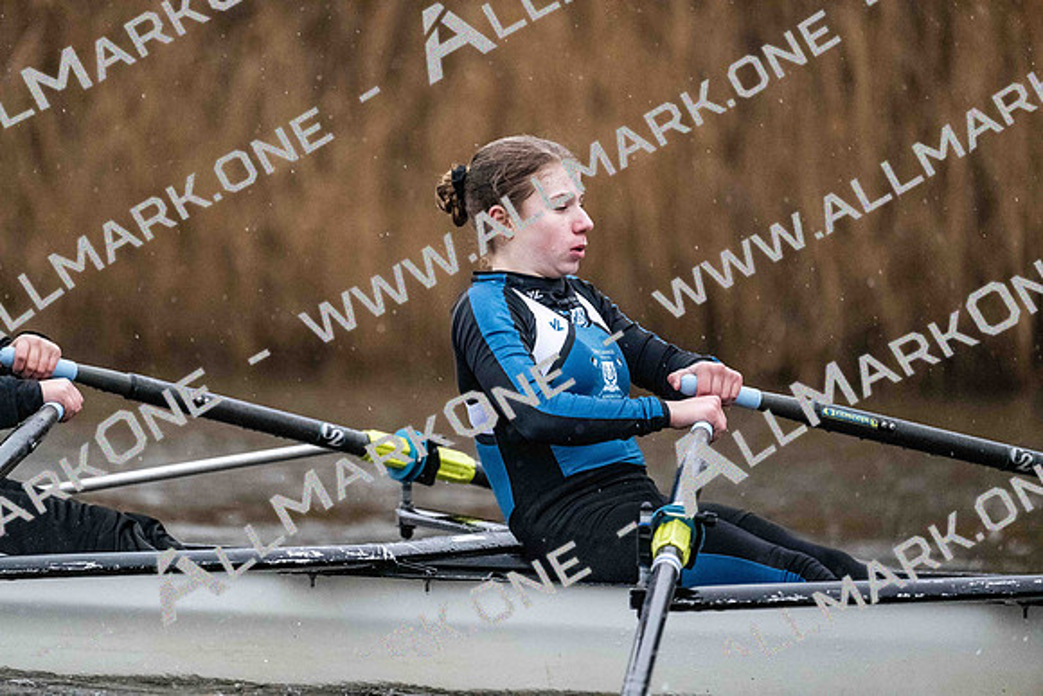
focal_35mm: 400
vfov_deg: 3.4
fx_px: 11591
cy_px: 348
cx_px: 522
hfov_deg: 5.2
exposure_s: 1/1600
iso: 11400
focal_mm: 400
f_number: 4.5
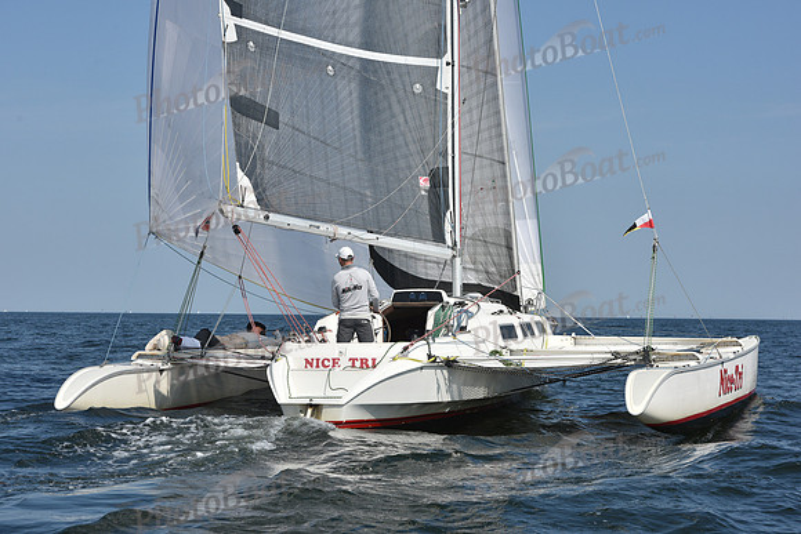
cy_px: 267
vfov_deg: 15.9
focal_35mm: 86
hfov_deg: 23.6
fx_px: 1914
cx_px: 400
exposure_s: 1/1250
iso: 250
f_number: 9
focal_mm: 86
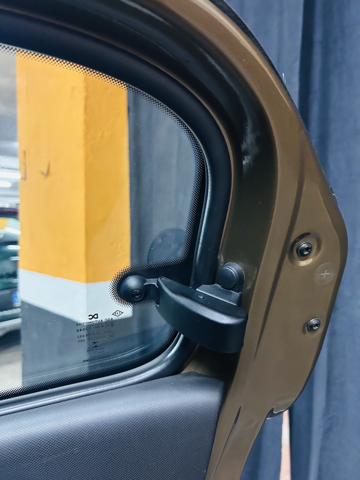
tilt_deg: -1.8
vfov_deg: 67.3
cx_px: 180
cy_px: 240
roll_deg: -1.4
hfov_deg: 53.1
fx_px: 361
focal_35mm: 26
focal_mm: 5.7
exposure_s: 1/33
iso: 500
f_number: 1.5
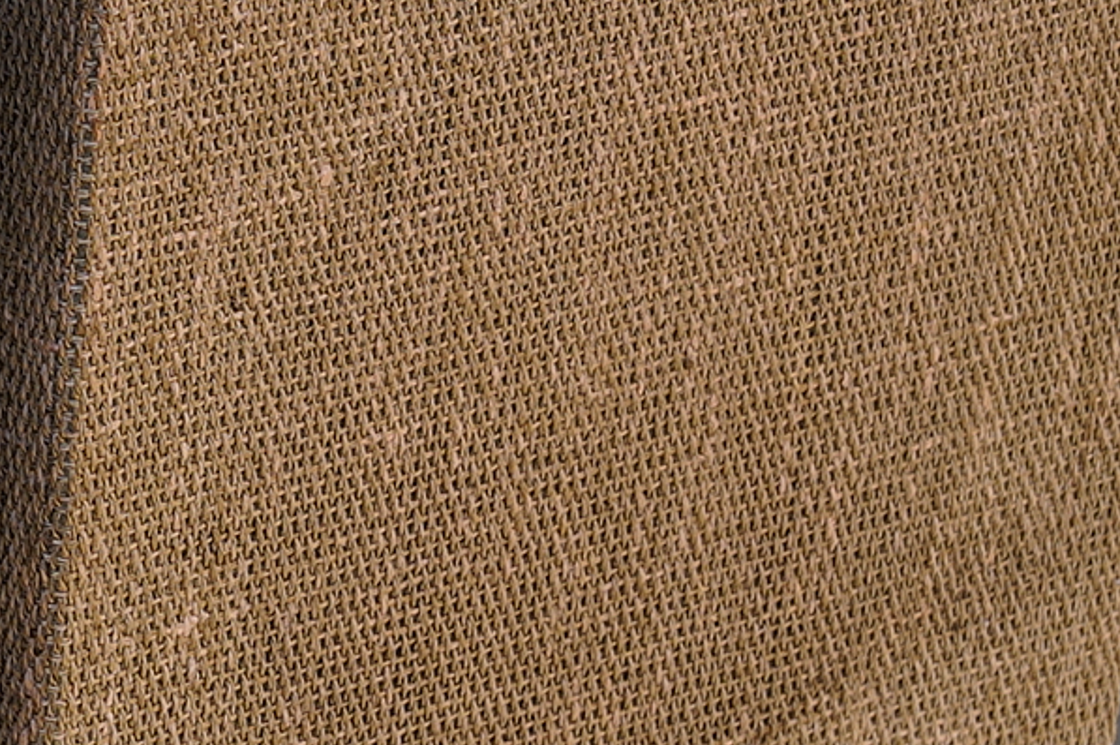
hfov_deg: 8.3
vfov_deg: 5.7
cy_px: 358
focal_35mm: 242
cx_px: -587
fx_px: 7522
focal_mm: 48
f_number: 5
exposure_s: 1/160
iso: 125
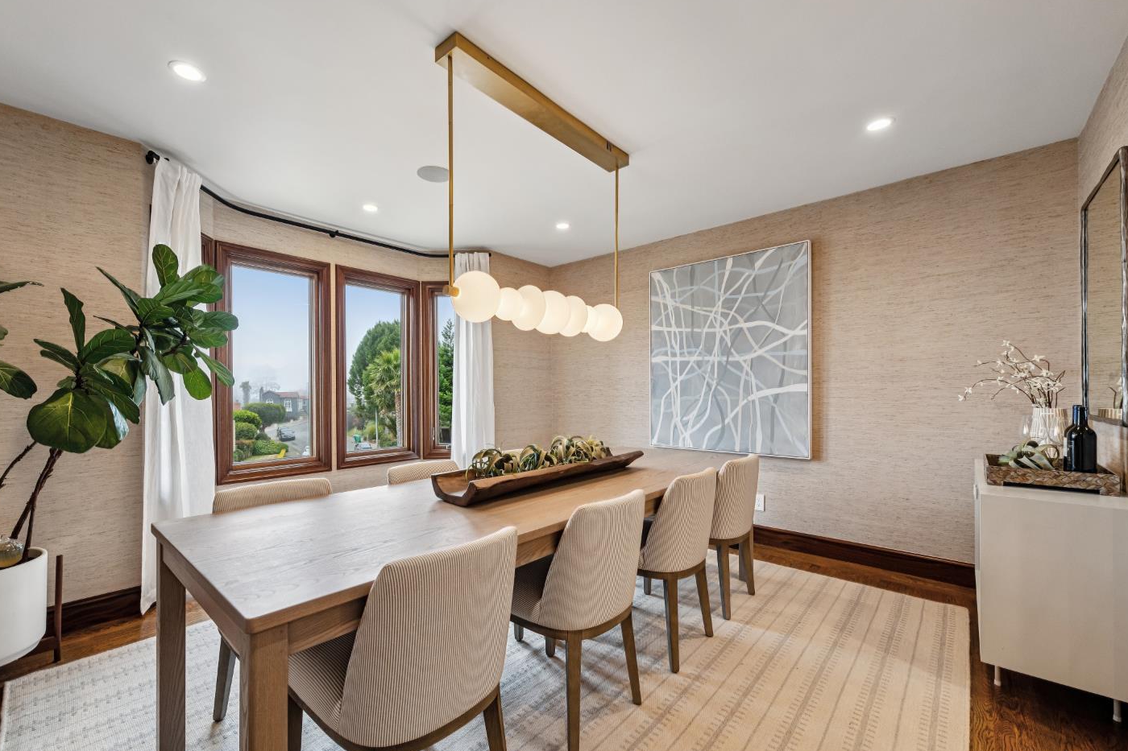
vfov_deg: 77.3
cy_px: 392
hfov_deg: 100.3
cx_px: 531
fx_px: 470
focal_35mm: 15
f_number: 11
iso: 640
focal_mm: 14
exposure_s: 1/40
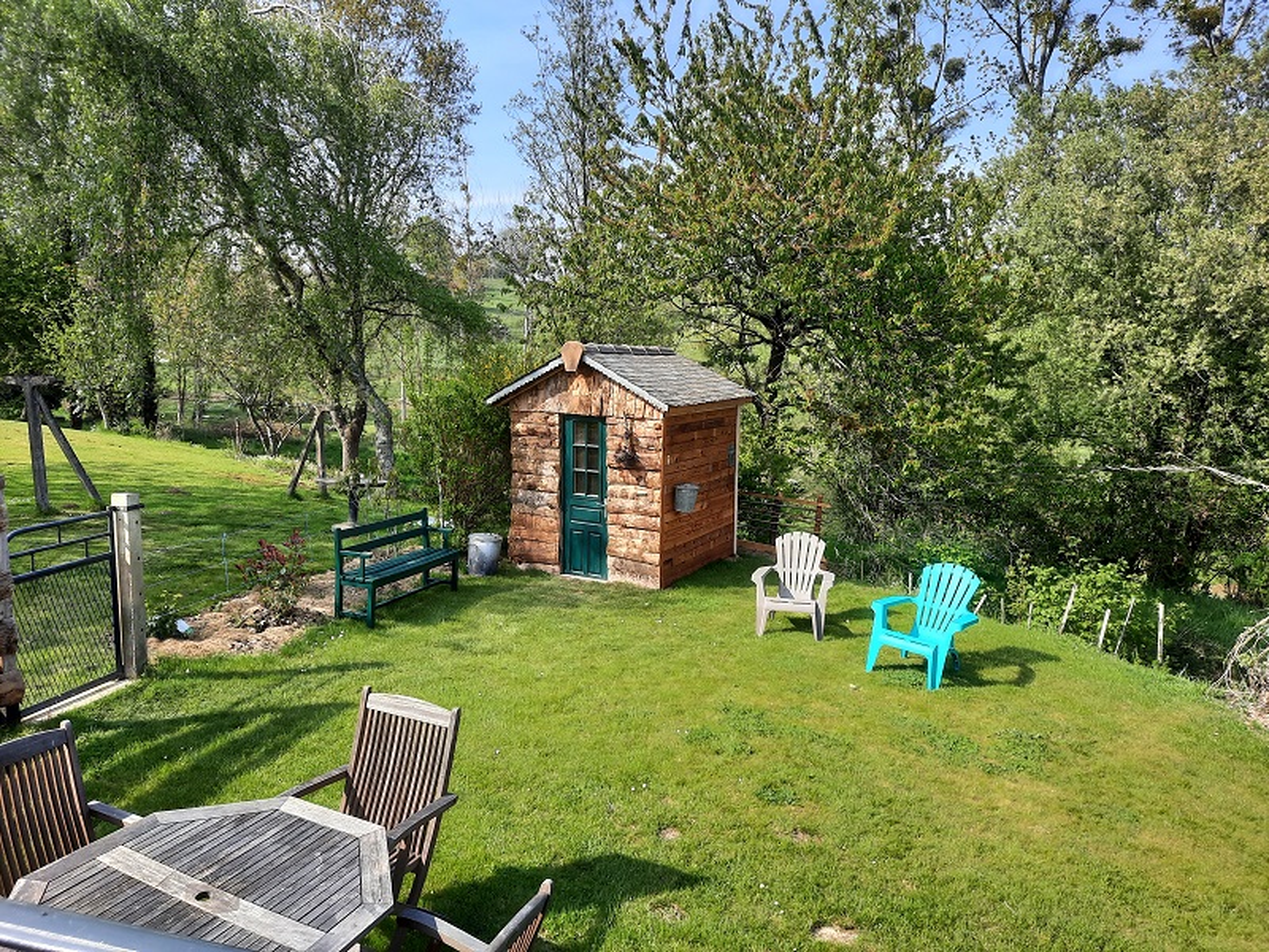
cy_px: 476
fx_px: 916
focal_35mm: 25
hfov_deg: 69.4
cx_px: 634
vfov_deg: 54.9
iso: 32
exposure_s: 1/485
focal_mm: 4.6
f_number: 2
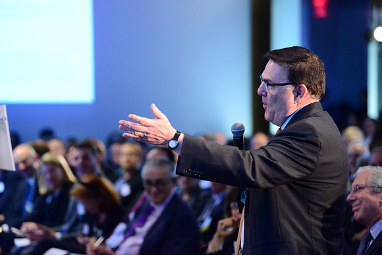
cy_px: 128
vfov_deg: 11.4
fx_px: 1274
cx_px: 191
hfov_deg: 17.1
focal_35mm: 120
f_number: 2.8
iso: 6400
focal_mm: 120
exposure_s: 1/200
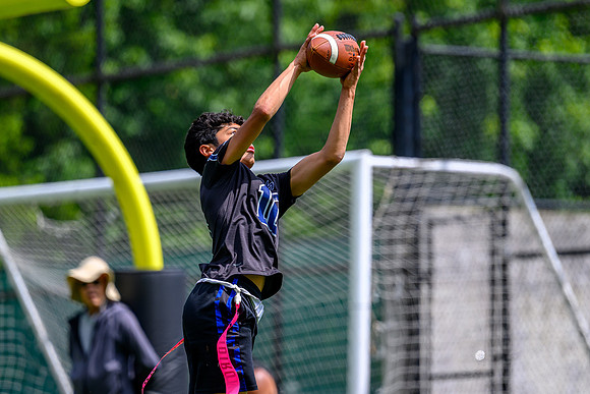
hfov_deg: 7.4
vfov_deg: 5.0
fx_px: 4537
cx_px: 279
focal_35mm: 277
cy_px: 221
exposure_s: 1/2000
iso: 160
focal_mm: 185
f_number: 3.2
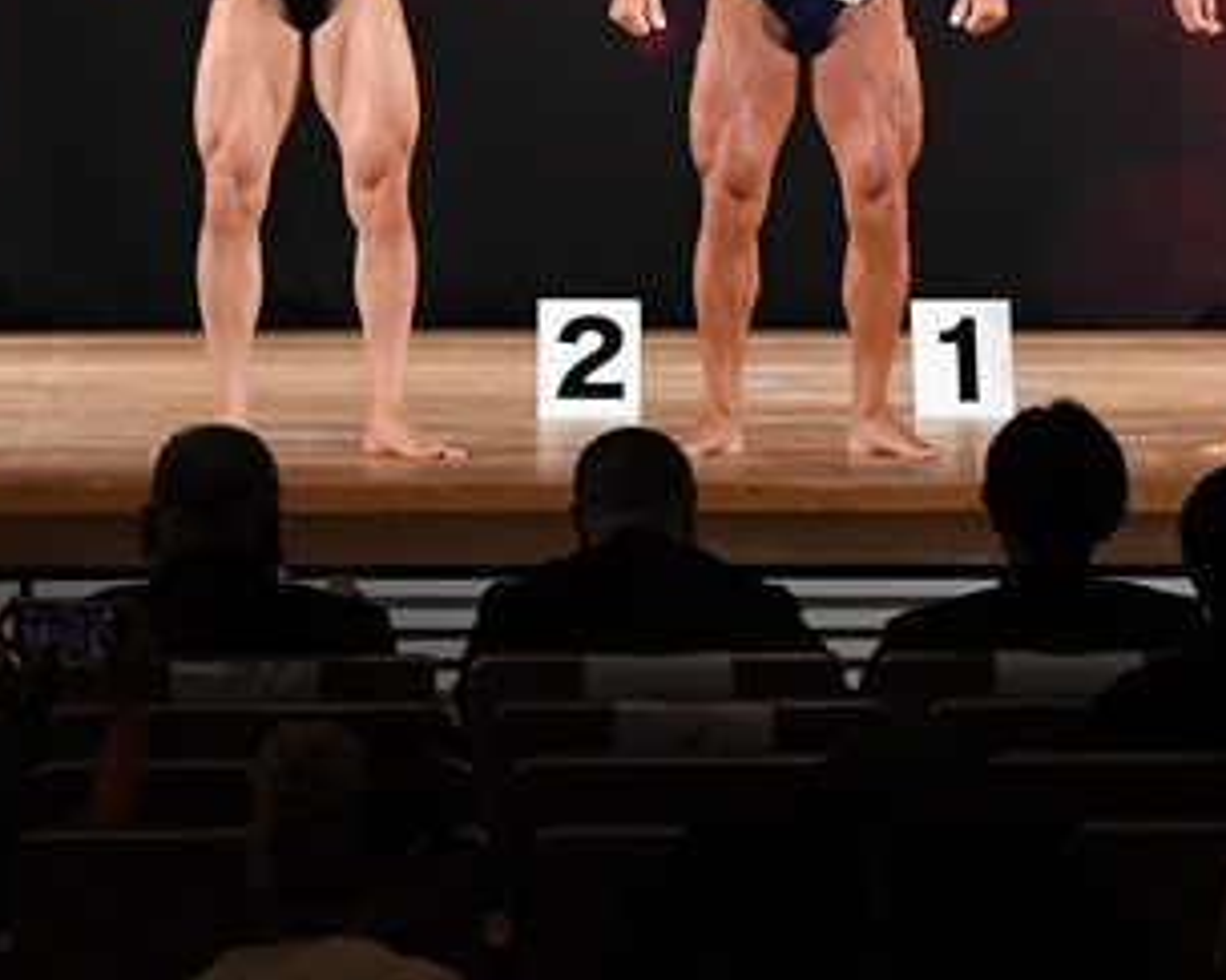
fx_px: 9358
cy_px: -40
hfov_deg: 7.5
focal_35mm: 258
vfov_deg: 6.0
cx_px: 938
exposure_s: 1/400
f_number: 5.6
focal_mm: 72
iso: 3200
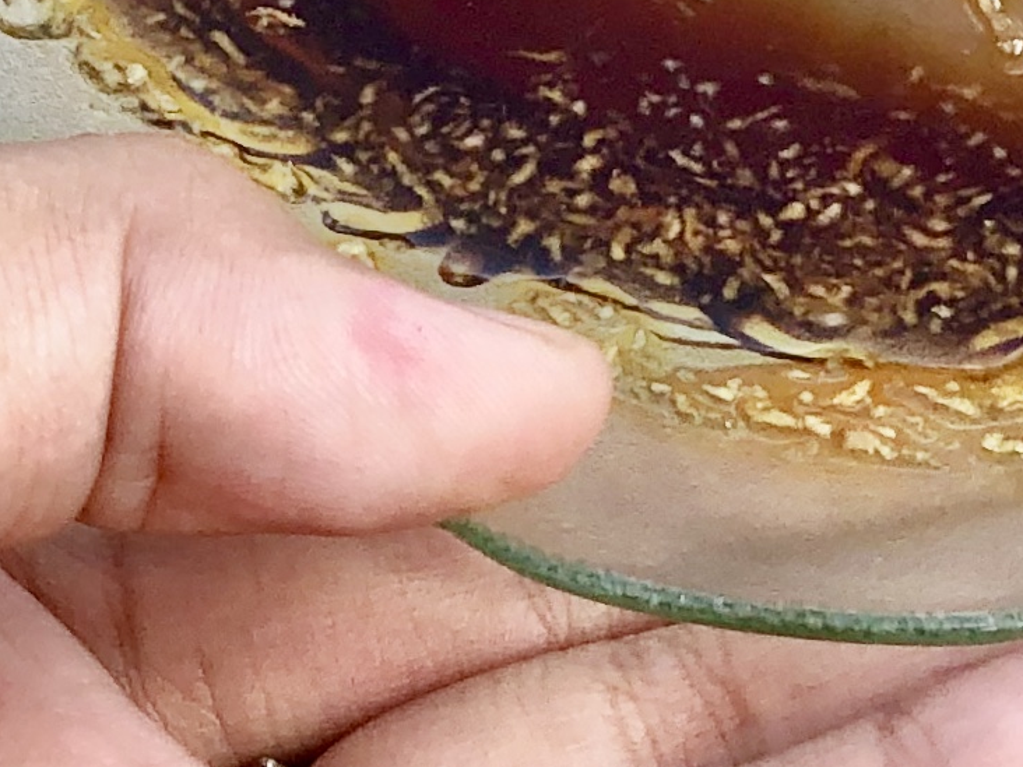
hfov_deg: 9.0
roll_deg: +3.7
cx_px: 1010
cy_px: -684
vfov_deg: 6.6
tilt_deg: -43.7
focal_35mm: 219
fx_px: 6472
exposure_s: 1/410
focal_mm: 6
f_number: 2.4
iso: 16
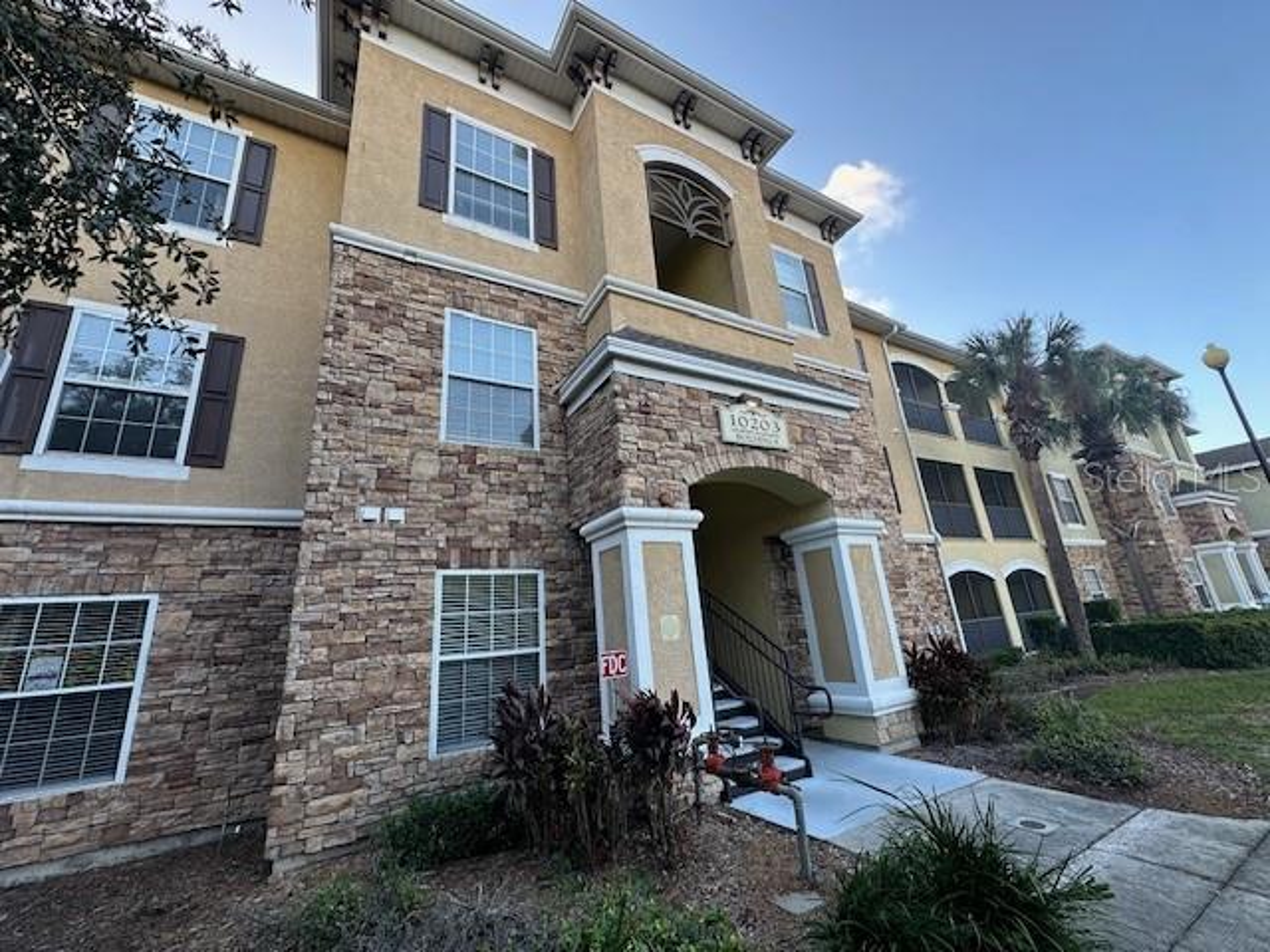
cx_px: 635
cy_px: 476
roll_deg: +3.7
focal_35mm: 14
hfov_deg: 102.1
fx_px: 514
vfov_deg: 85.7
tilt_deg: +16.3
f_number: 2.2
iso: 40
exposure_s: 1/131
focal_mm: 2.22
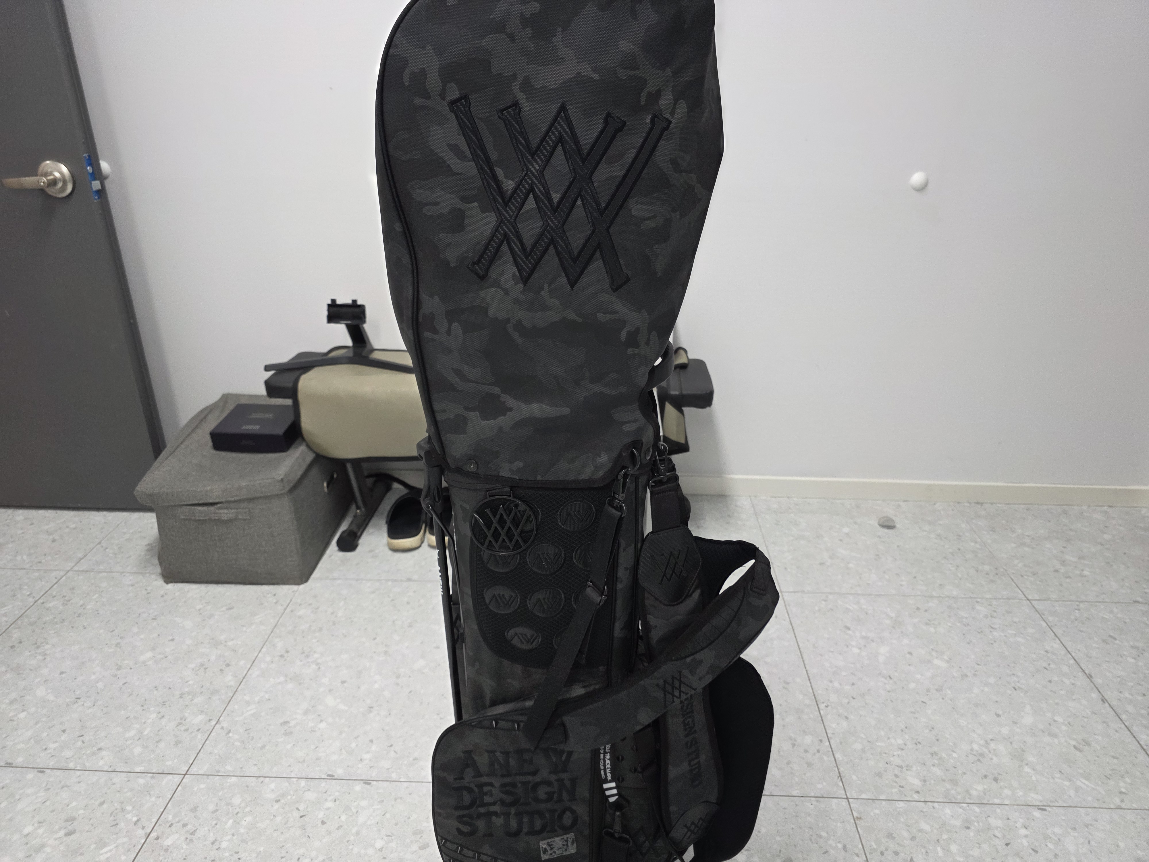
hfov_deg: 73.9
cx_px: 574
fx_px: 763
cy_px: 431
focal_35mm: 23
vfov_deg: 58.9
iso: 250
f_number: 1.7
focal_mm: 6.3
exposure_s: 1/120
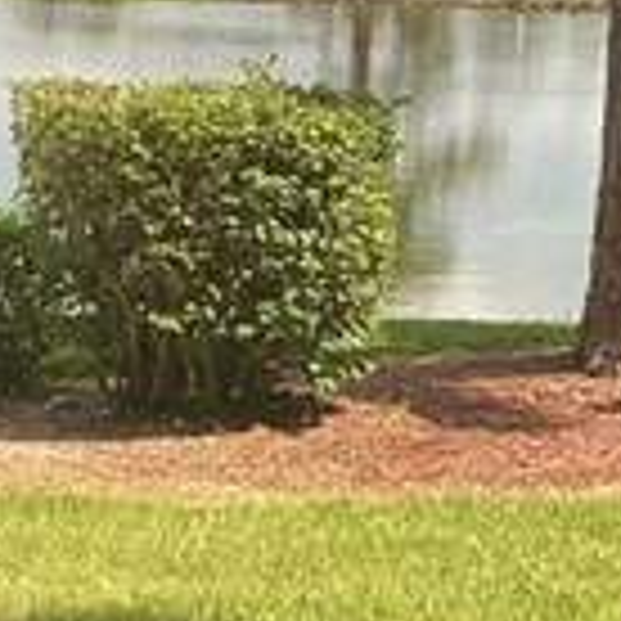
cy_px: 288
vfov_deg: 11.7
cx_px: 621
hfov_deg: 11.6
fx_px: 3024
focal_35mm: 149
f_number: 1.8
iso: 25
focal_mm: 3
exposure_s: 1/540
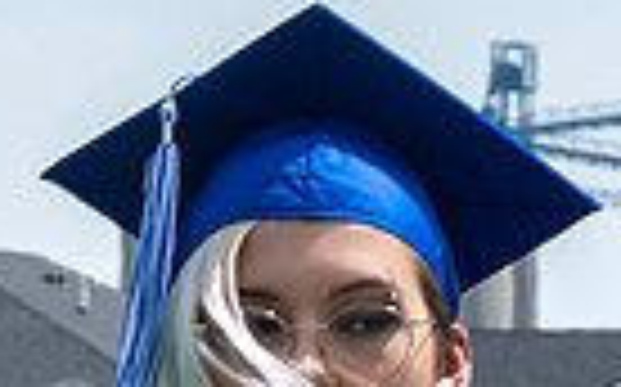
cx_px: -362
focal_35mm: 601
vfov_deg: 2.2
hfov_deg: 3.5
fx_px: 10163
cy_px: 462
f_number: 13
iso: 200
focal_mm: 70
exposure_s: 1/250
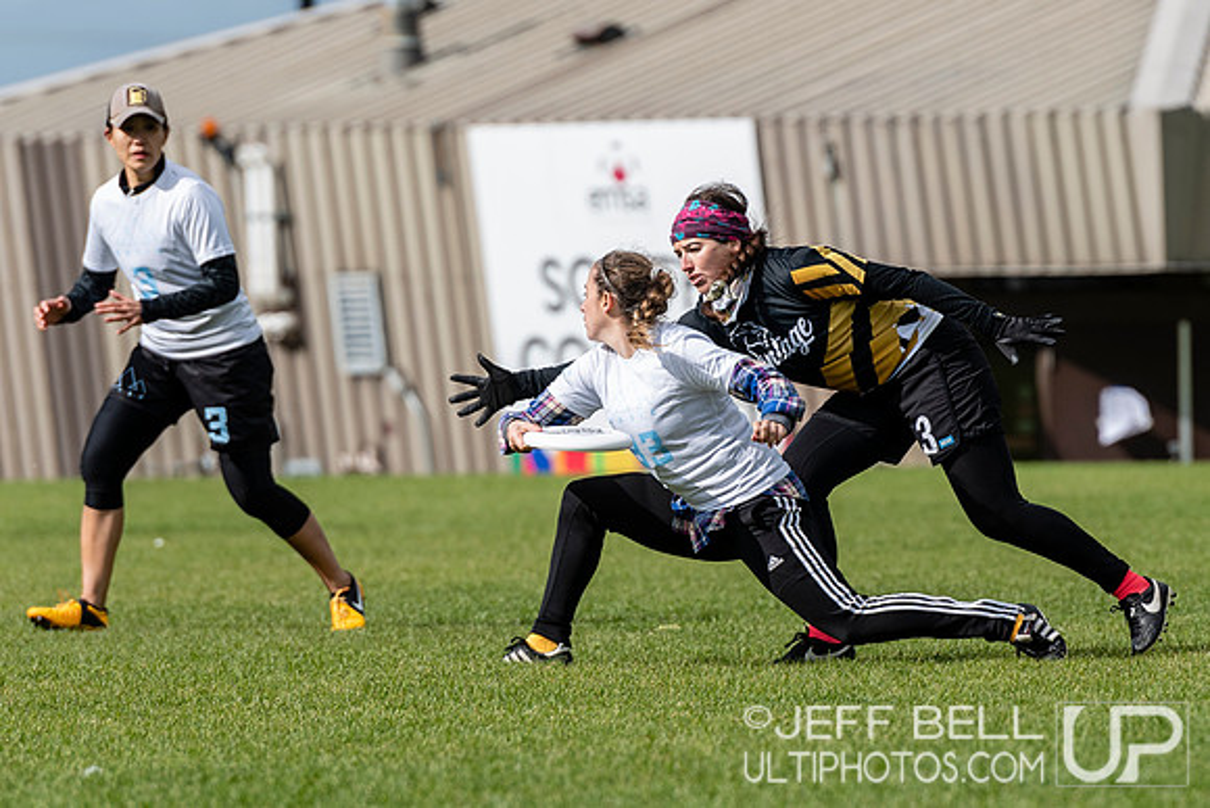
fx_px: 17481
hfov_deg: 4.0
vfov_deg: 2.6
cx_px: 832
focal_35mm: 520
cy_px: 381
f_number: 4
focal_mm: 200
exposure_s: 1/1250
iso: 110
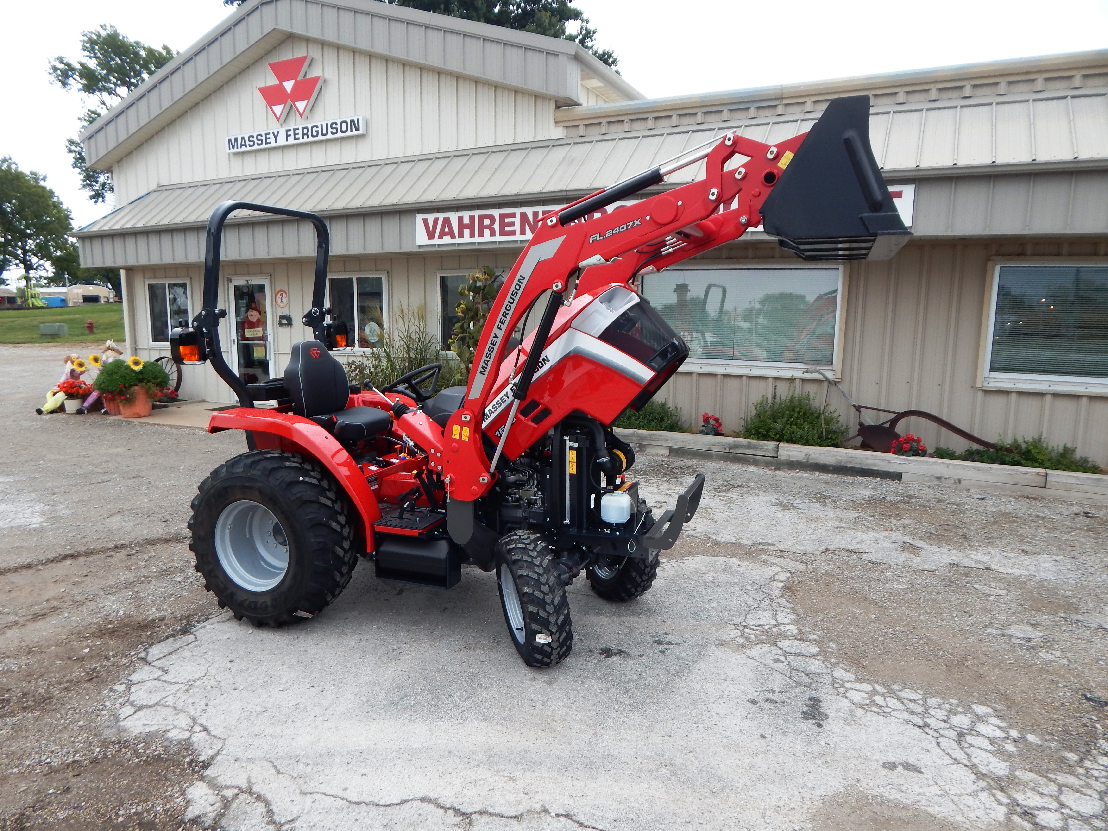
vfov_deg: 61.1
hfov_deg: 76.4
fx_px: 704
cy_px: 416
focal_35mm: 22
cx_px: 554
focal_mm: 4
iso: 125
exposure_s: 1/60
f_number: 3
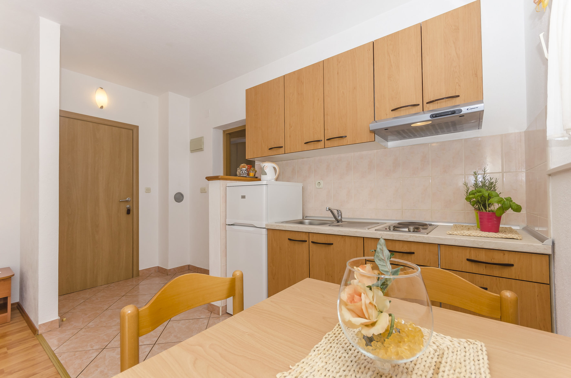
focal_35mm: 15
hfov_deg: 100.5
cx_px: 286
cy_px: 189
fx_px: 237
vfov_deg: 77.1
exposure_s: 1/100
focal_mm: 10
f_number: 7.1
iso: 160
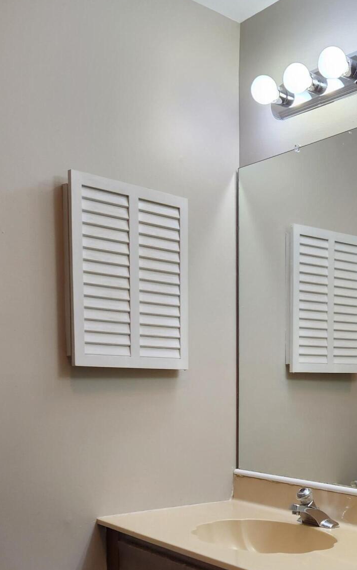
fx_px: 669
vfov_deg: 44.6
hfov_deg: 29.3
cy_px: 432
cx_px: 279
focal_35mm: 43
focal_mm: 5.4
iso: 125
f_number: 1.8
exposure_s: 1/120
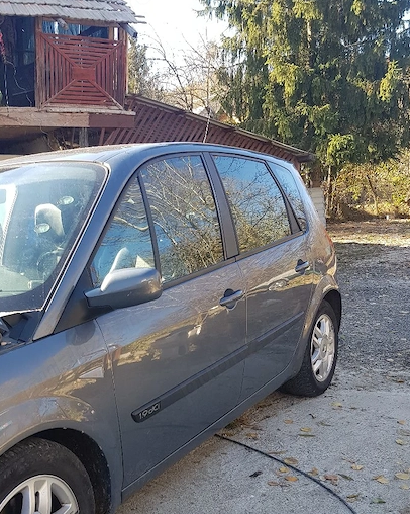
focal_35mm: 40
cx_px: 127
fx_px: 607
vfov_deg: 44.6
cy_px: 373
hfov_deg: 36.8
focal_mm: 4.2
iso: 40
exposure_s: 1/294
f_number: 1.7
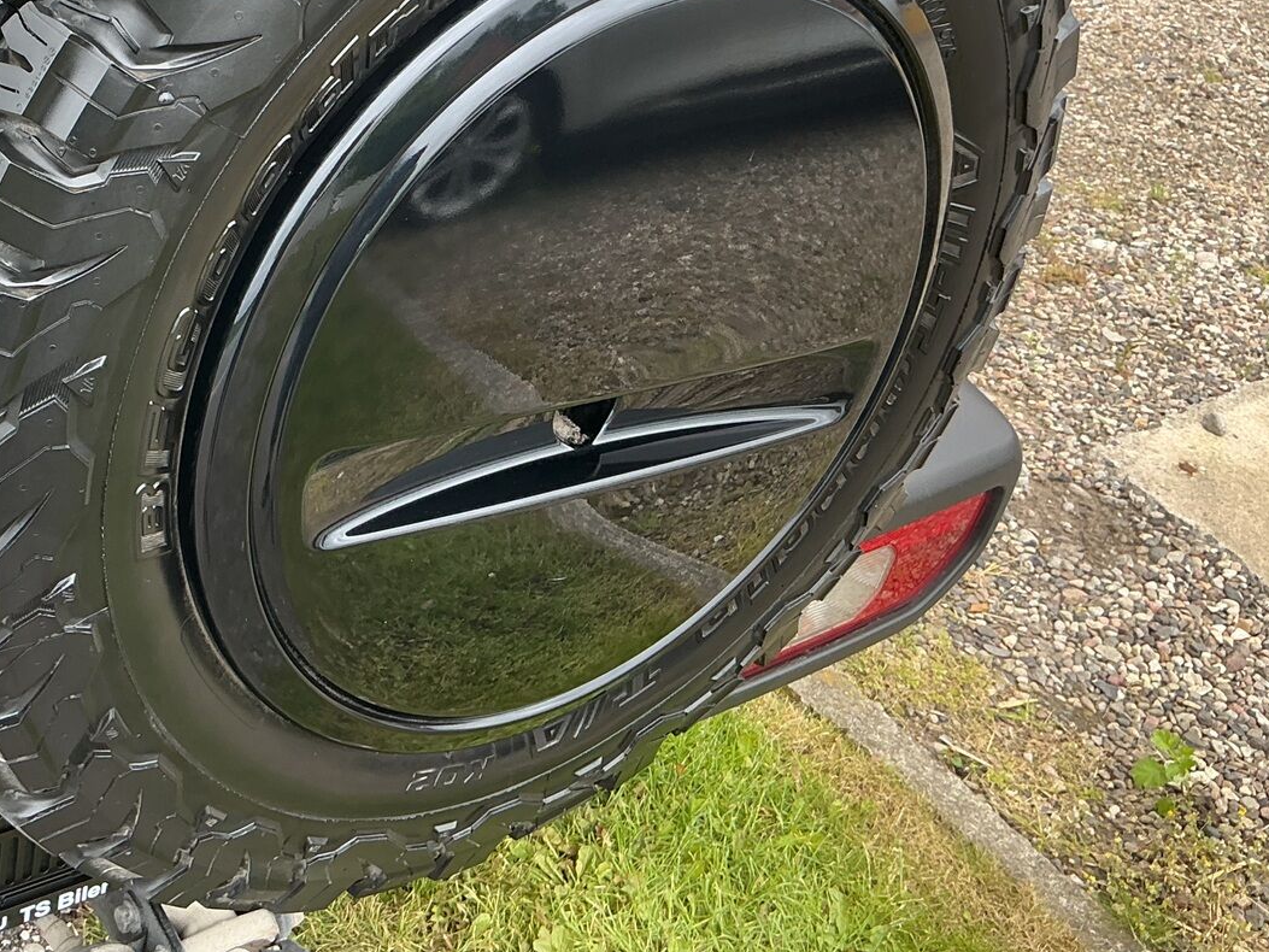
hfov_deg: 39.6
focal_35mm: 47
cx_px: 366
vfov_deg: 30.3
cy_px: 222
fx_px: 1723
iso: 16
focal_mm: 3
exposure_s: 1/137
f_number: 1.8
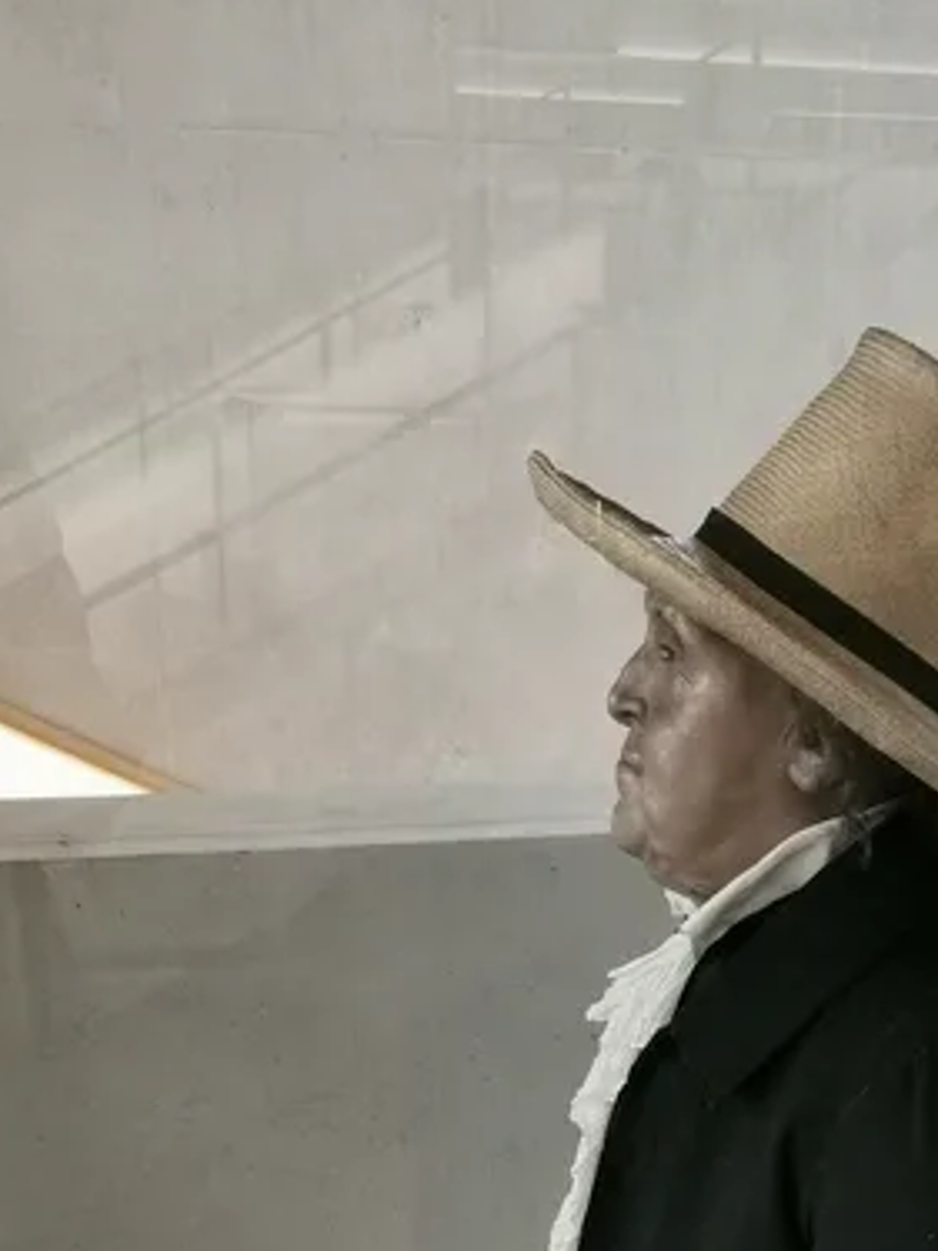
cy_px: 1311
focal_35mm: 64
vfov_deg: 28.1
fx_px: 2314
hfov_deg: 22.7
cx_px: 711
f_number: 1.8
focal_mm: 5.58
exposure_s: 1/50
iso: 320
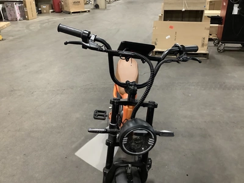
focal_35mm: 31
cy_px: 92
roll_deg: +1.3
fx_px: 219
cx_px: 122
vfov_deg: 45.4
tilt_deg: -24.4
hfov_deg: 58.4
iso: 500
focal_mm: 3.3
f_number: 2.4
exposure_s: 1/30
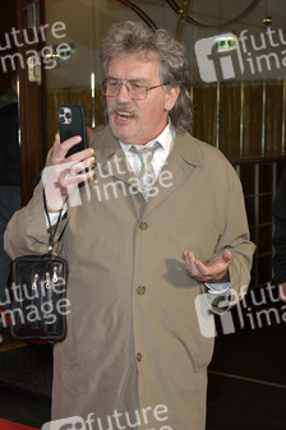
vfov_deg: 35.0
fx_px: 681
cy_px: 244
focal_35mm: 57
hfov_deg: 23.7
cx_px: 144
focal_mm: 48
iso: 1250
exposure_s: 1/200
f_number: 6.3
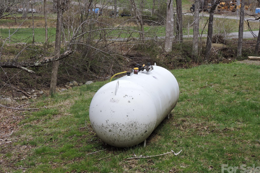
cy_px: 91
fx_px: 455
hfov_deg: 31.9
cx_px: 131
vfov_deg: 21.6
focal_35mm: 63
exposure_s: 1/640
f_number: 3.7
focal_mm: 10.7
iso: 100
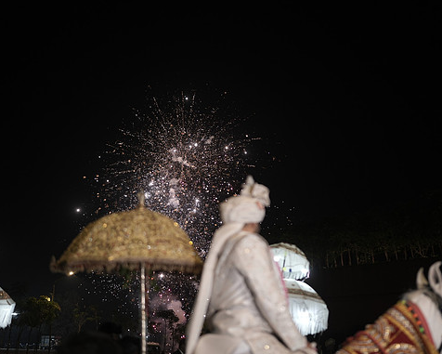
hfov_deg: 45.8
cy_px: 178
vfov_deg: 37.3
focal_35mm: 40
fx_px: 523
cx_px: 235
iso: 320
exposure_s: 1/200
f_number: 1.4
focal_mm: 35
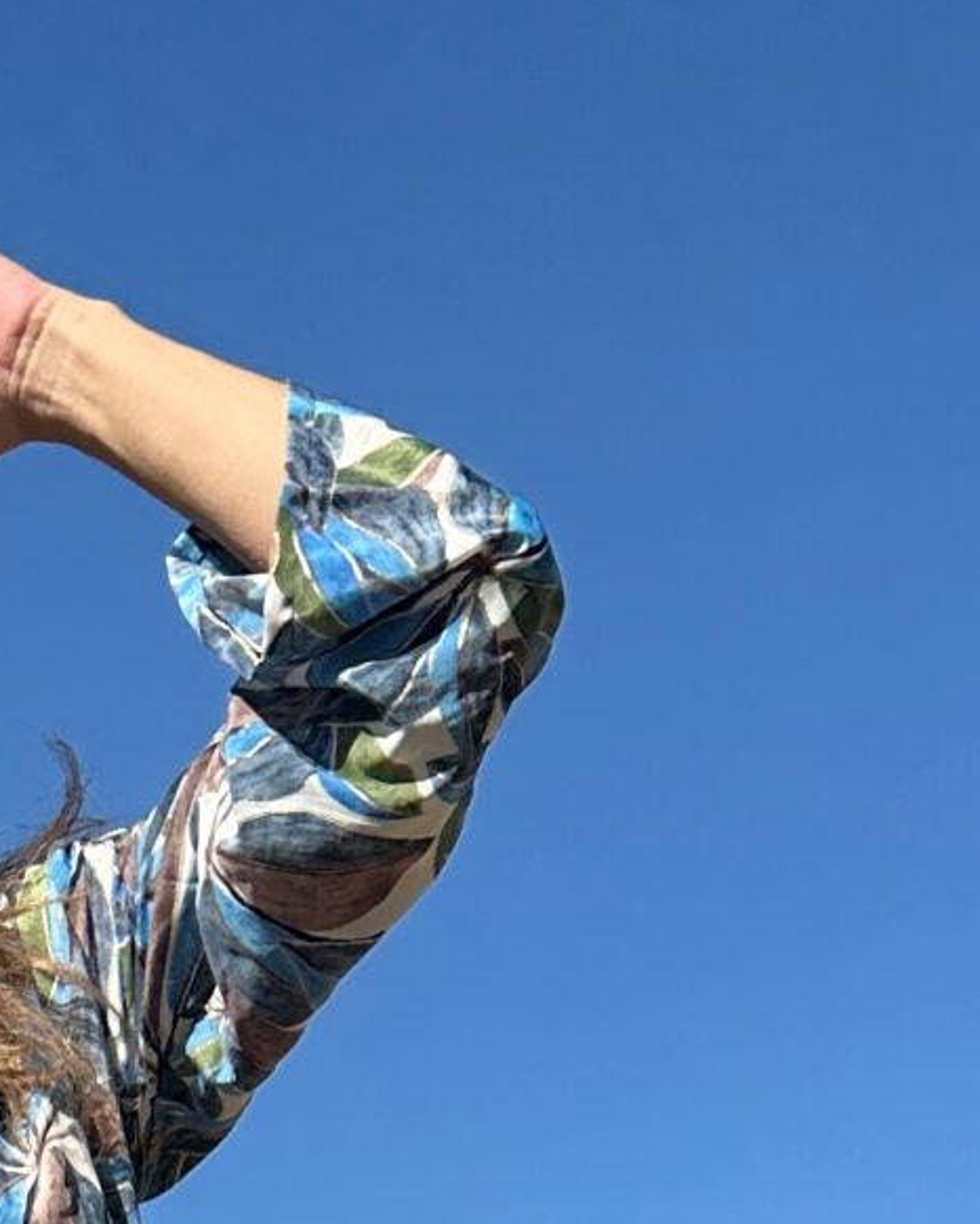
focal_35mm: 103
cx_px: -332
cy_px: 2526
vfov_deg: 14.9
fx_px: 3732
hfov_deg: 14.3
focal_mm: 6.86
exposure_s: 1/5848
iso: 80
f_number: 1.78
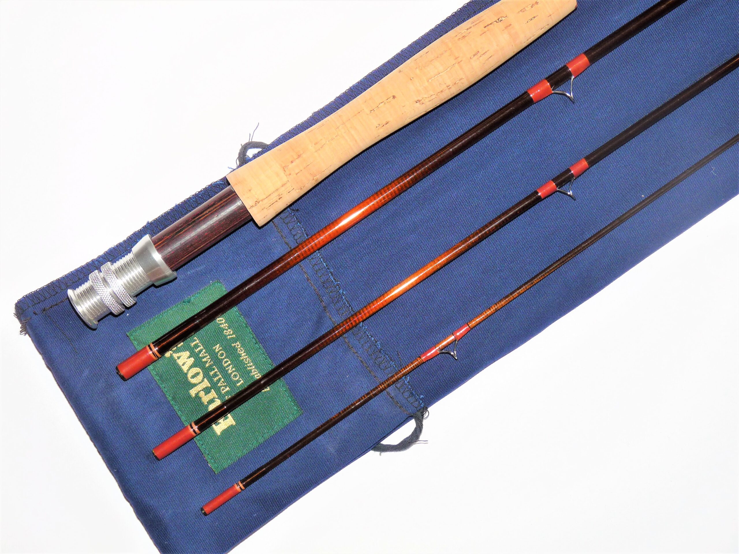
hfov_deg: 29.8
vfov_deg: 22.6
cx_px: 370
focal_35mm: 65
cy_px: 277
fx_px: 1388
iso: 100
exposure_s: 1/30
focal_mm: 11.5
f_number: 3.4
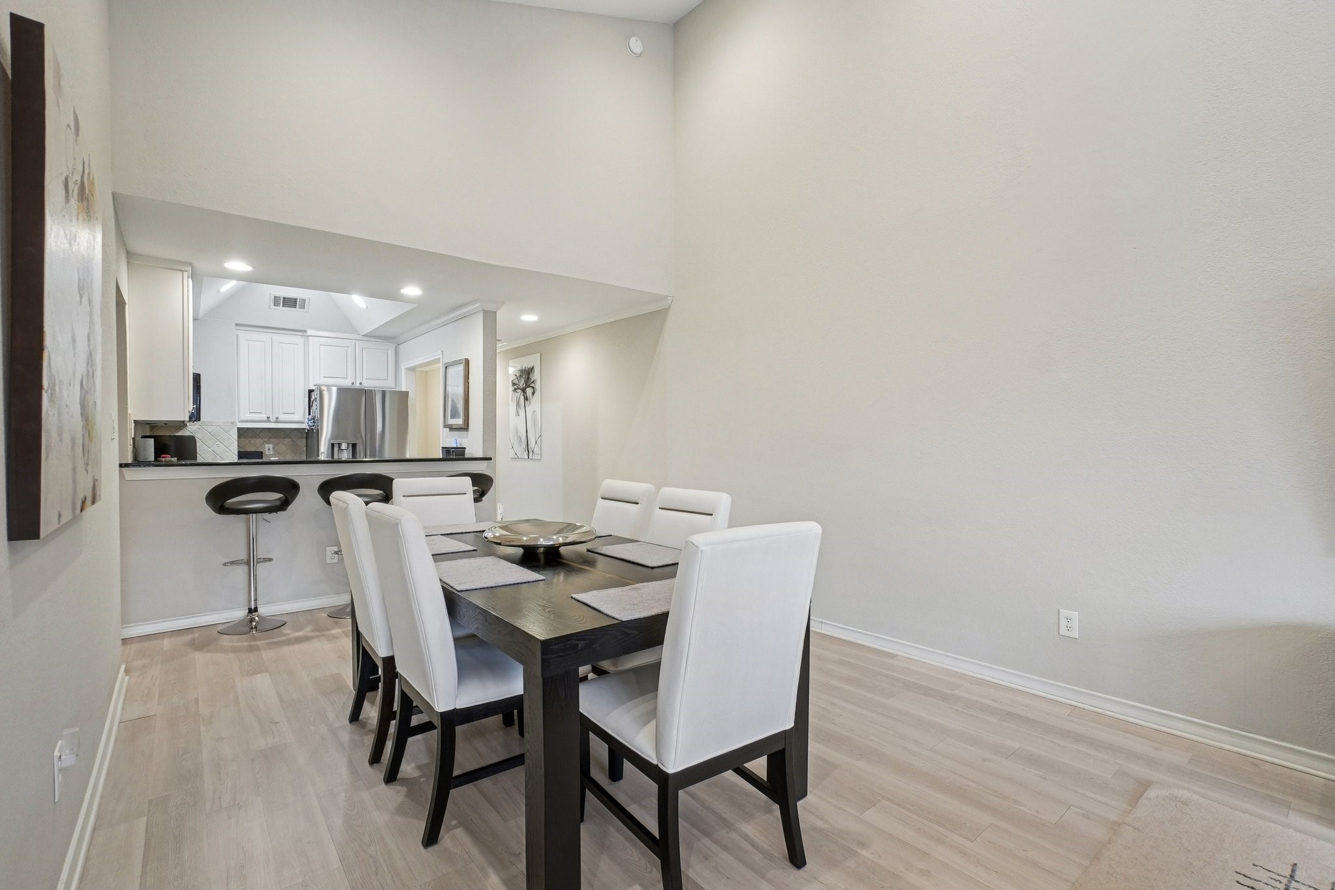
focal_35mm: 15
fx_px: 556
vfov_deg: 77.3
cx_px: 668
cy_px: 445
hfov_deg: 100.4
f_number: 8
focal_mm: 10
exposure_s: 1/8
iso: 400
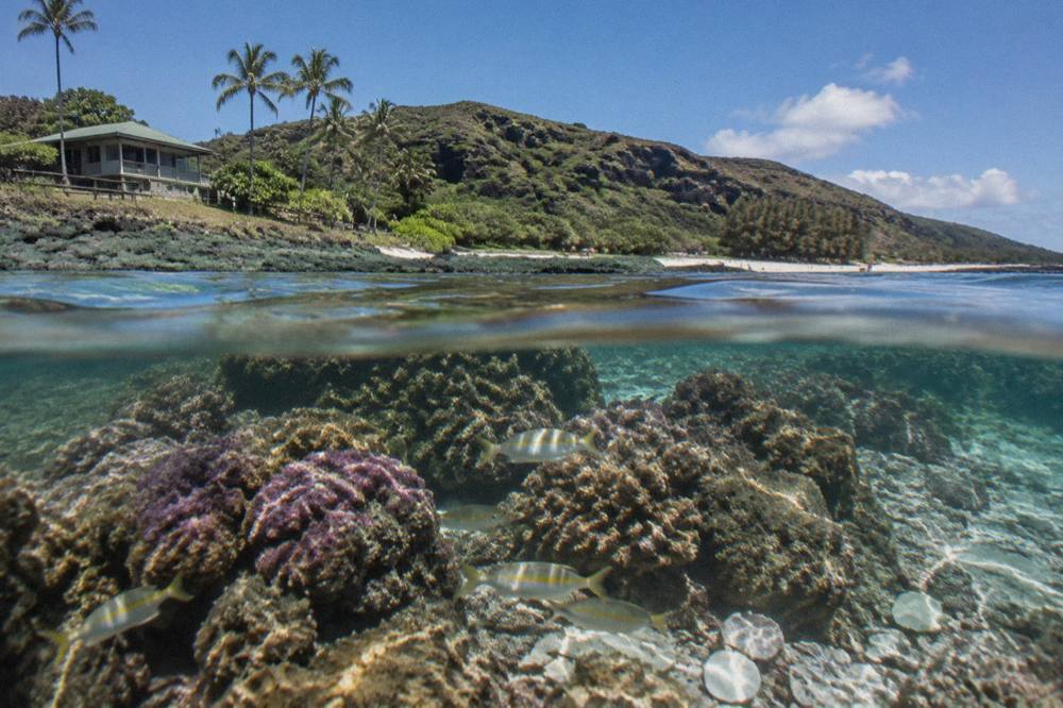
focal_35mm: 37
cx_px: 532
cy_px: 354
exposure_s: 1/1000
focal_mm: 37
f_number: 4
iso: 320
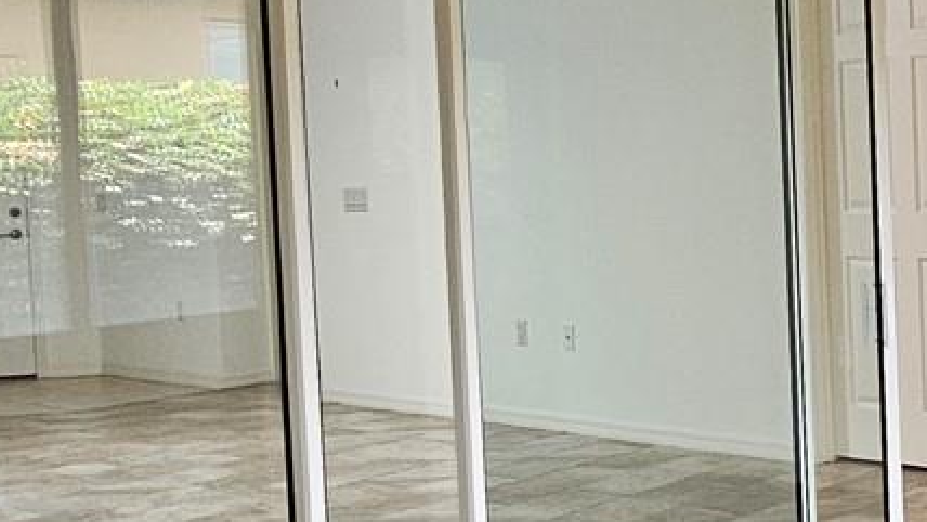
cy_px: 214
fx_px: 1303
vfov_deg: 22.6
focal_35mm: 53
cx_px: 1014
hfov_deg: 34.1
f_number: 2.2
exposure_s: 1/77.4
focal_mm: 2.2
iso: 400
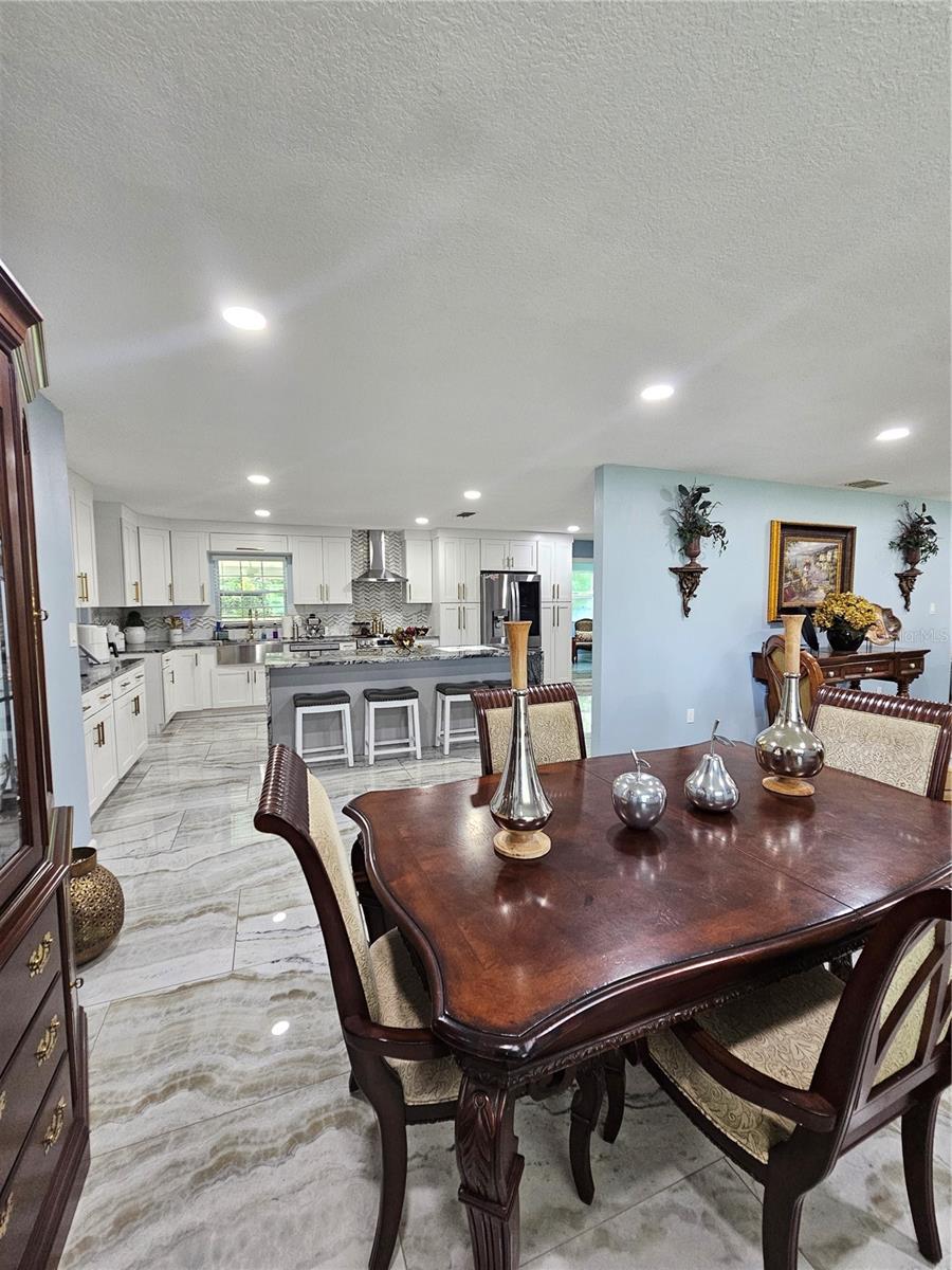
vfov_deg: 106.2
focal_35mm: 13
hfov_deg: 89.9
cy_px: 635
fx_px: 477
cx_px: 476
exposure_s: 1/60
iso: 320
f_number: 2.2
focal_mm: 2.2
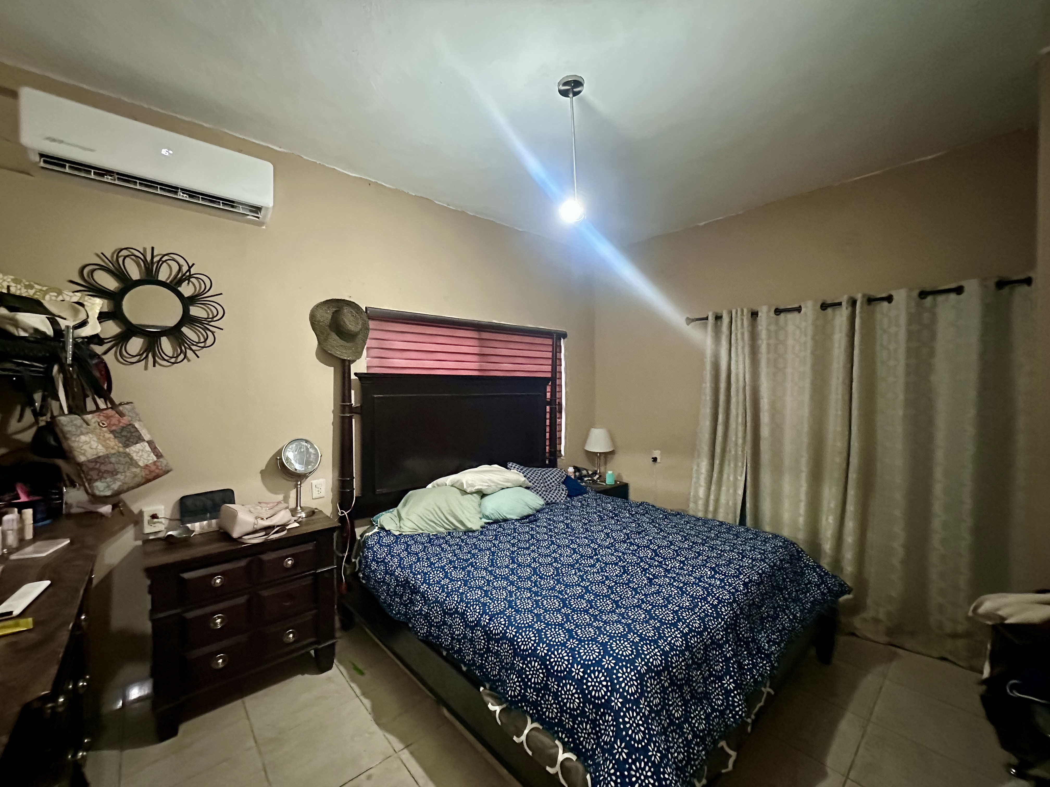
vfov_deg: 85.7
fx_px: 425
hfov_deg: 102.1
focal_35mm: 14
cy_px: 394
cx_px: 525
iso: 1250
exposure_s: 1/40
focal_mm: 2.22
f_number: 2.2
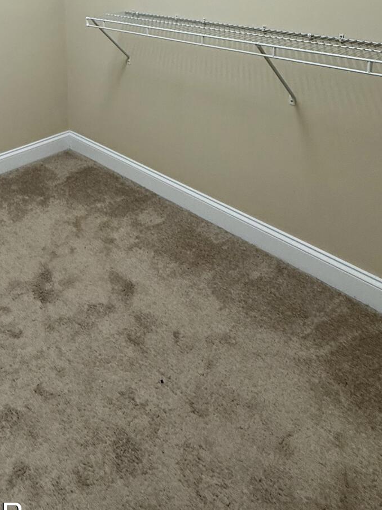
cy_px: 2
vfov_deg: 48.3
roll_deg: +1.3
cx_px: 57
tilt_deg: -5.9
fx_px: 456
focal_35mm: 31
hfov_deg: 42.6
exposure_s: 1/60
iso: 200
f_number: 2.2
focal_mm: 2.22
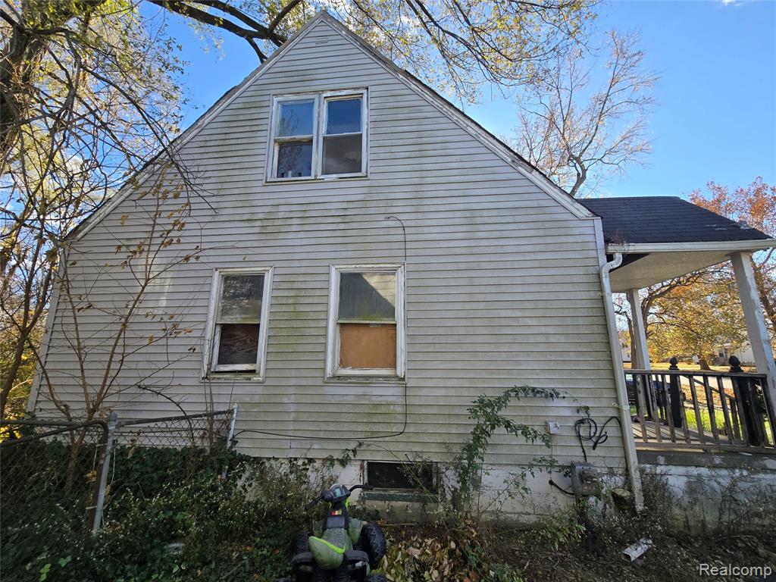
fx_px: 291
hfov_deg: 106.2
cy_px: 291
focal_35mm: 13
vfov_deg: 89.9
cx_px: 388
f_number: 2.2
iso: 50
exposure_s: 1/744
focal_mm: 2.2
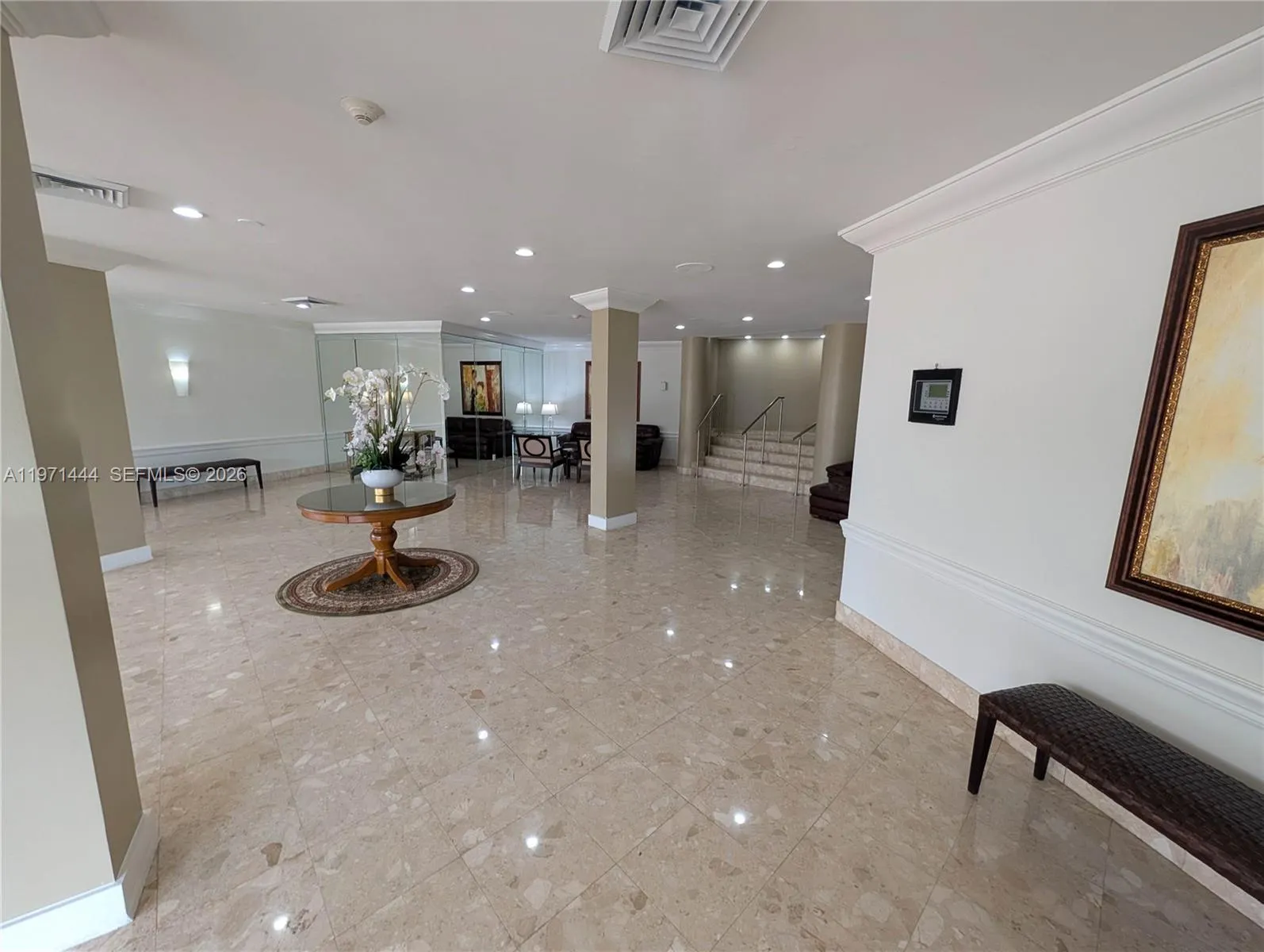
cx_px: 632
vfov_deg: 94.6
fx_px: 439
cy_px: 476
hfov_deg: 110.5
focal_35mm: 12
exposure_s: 1/120
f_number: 1.7
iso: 66
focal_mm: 2.02
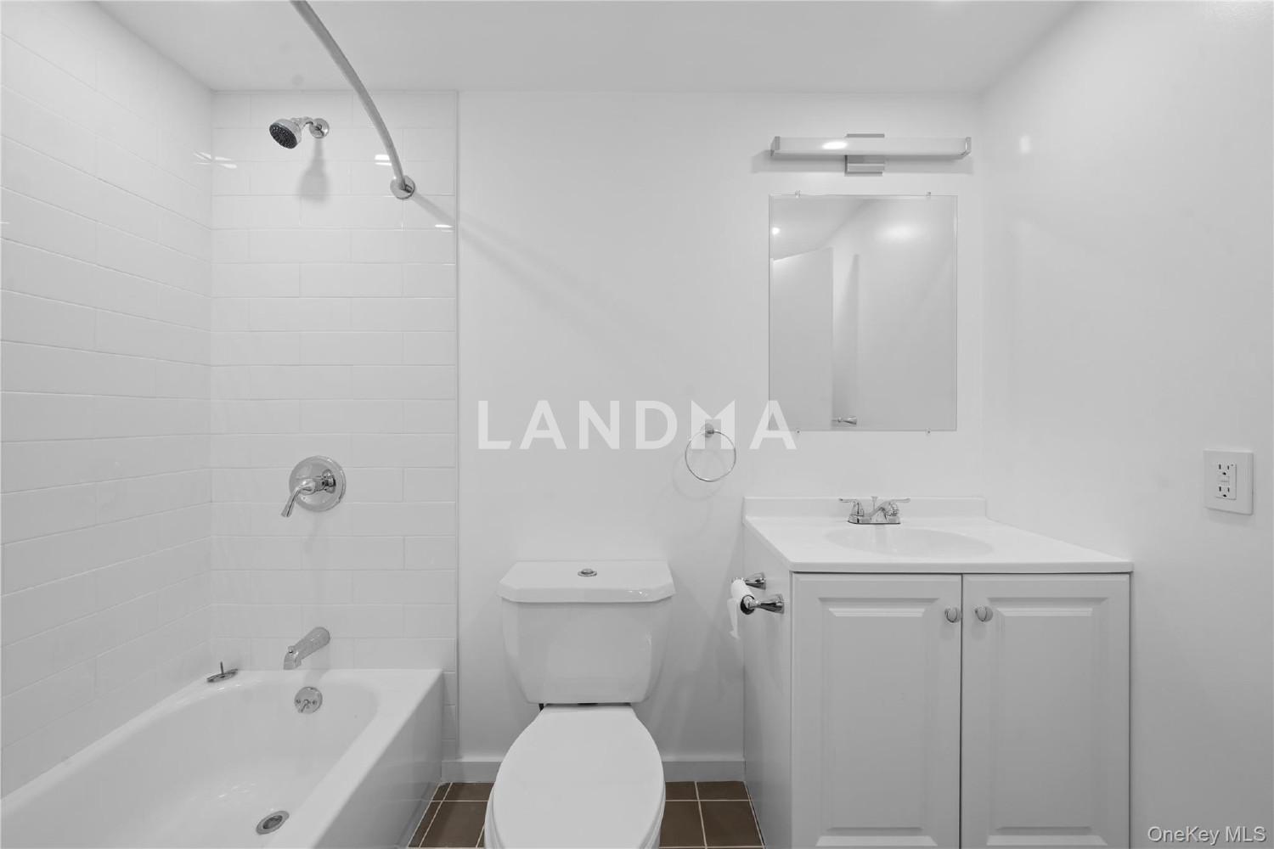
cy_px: 424
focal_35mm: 13
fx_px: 460
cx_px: 637
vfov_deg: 85.4
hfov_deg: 108.3
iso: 250
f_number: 8
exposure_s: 1/8
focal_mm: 13
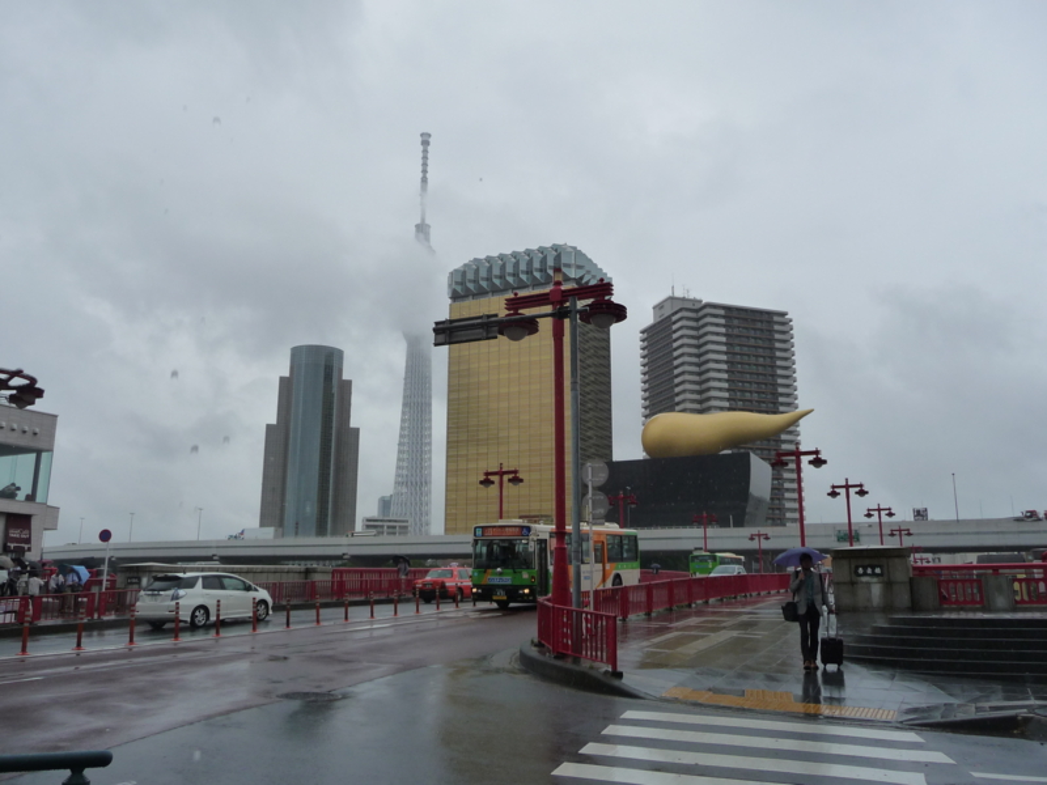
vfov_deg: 46.8
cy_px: 392
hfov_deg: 60.0
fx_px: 907
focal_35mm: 30
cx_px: 524
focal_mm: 5
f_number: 3.4
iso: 160
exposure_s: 1/800
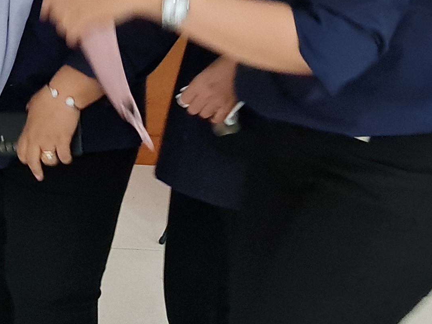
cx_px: -170
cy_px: 27
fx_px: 1160
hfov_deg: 19.1
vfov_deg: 15.7
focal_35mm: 93
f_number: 1.8
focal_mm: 7
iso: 640
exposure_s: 1/33
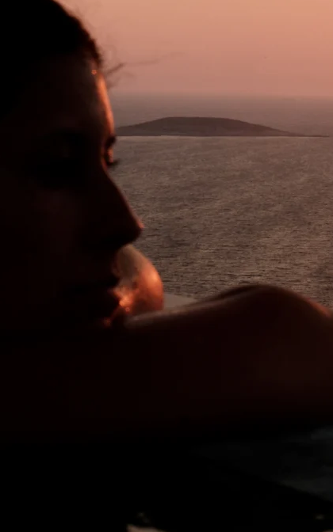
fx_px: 1873
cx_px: 181
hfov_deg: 10.2
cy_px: 253
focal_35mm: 129
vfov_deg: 16.2
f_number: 20
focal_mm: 55
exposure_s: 1/80
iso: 1000
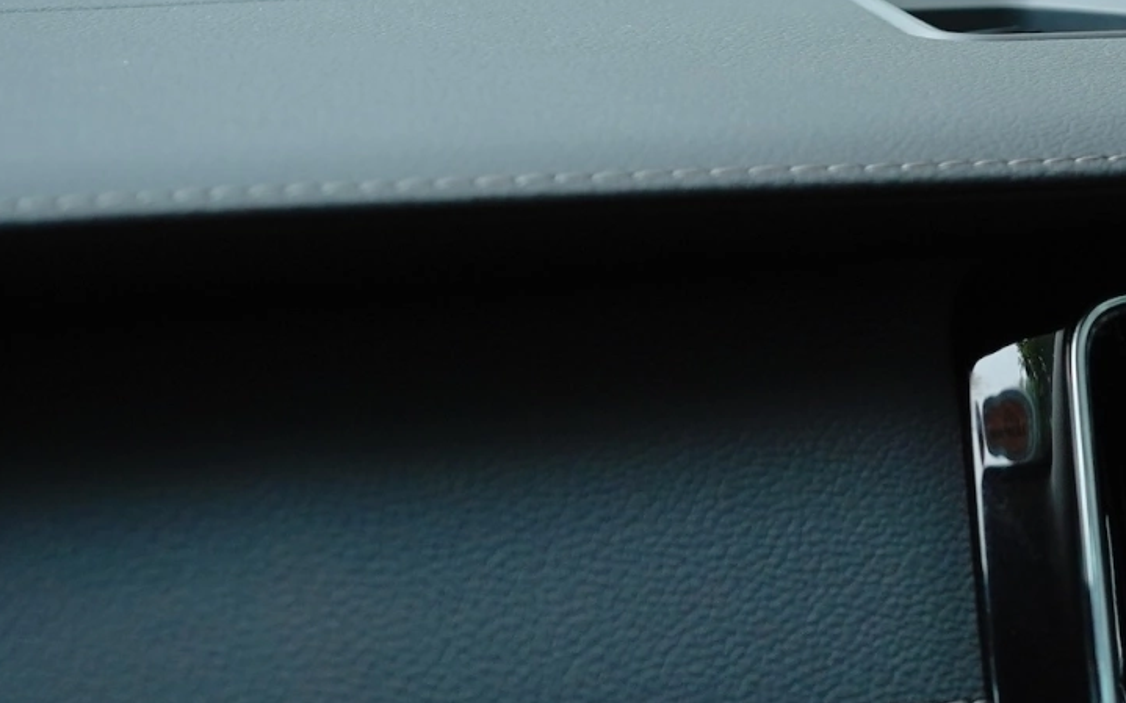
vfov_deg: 2.6
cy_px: 484
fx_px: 15555
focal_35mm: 507
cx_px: 1784
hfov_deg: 4.1
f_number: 4.5
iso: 400
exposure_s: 1/250
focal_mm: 149
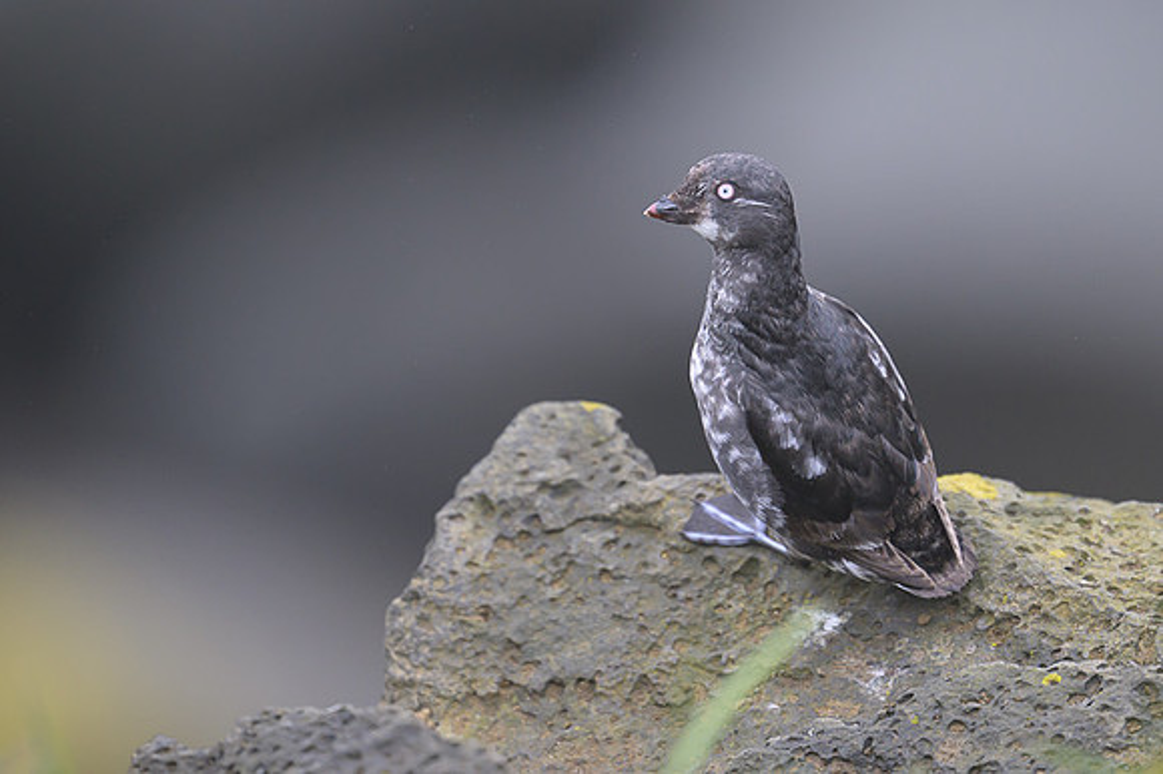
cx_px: 700
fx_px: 27787
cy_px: 223
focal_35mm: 861
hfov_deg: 2.4
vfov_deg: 1.6
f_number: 4
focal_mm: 560
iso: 800
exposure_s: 1/1600
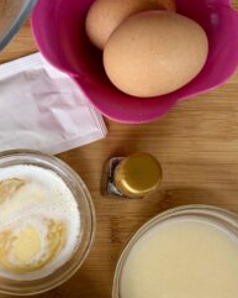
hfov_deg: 33.0
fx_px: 396
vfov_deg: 40.4
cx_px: 70
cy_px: 208
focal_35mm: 45
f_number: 1.6
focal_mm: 5.96
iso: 50
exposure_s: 1/402
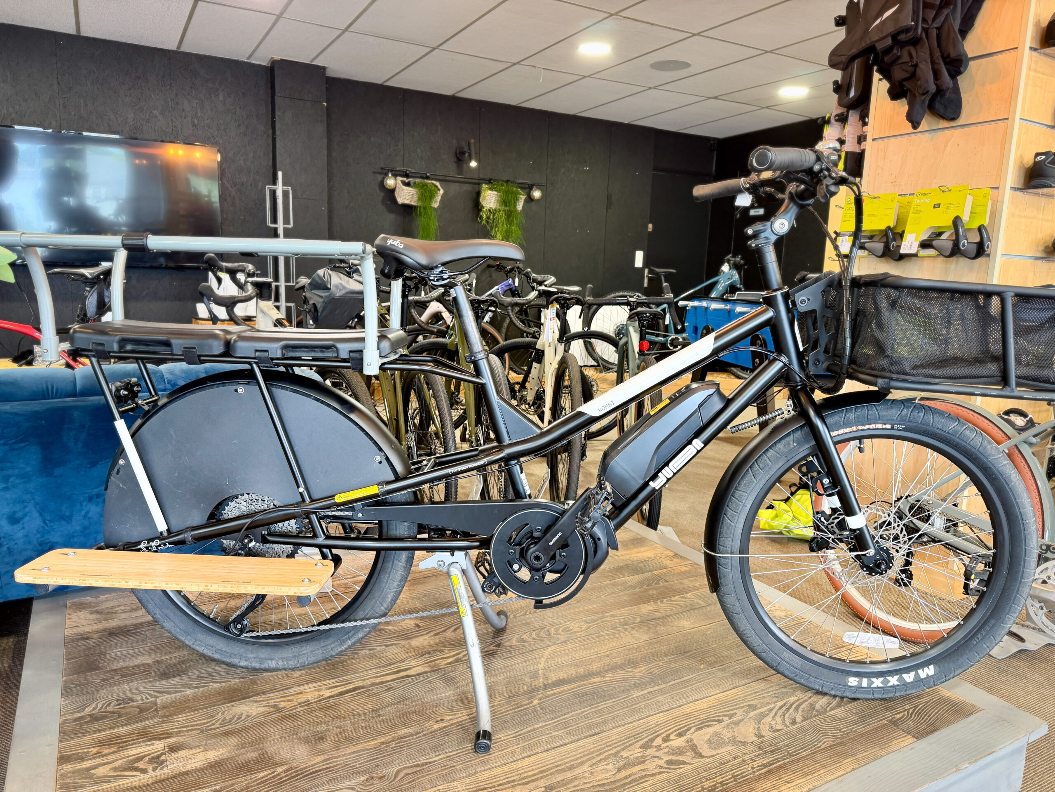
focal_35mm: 24
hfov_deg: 71.6
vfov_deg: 56.8
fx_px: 731
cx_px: 528
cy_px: 396
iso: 250
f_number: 1.8
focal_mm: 6.76
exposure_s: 1/50
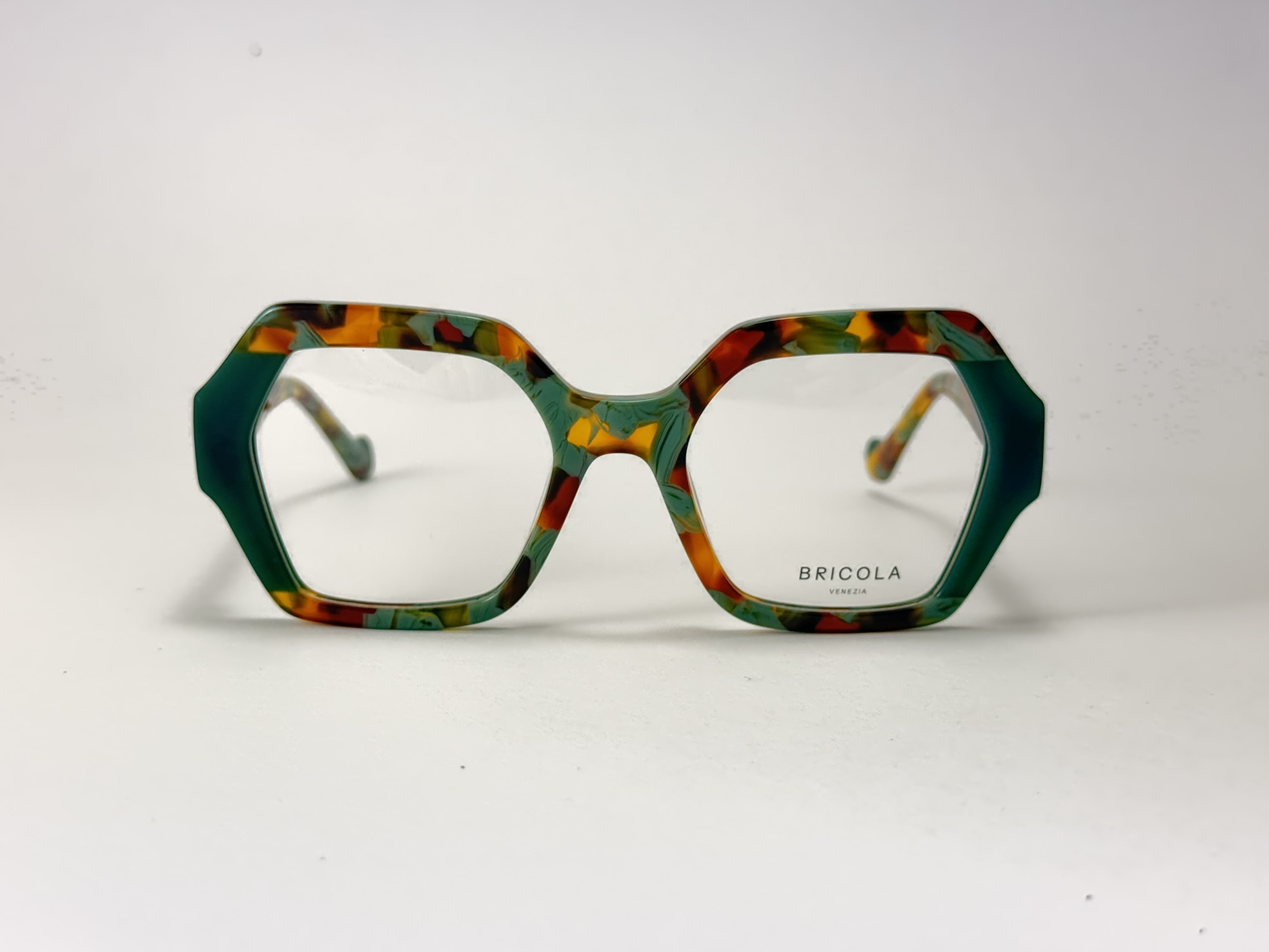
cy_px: 474
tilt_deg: -8.0
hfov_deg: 38.2
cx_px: 618
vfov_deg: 29.1
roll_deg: -1.0
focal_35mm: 50
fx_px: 1833
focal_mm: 6.76
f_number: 1.78
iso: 80
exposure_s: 1/100
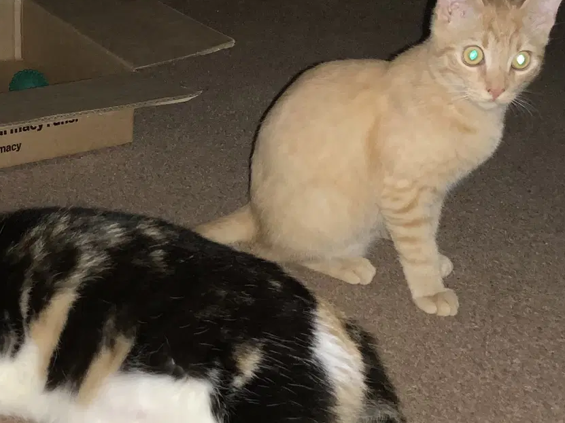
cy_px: 230
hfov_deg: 28.7
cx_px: 169
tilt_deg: -32.2
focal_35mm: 67
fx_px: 1093
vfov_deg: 21.9
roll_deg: -4.3
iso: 64
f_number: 1.8
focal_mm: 3
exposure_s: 1/30
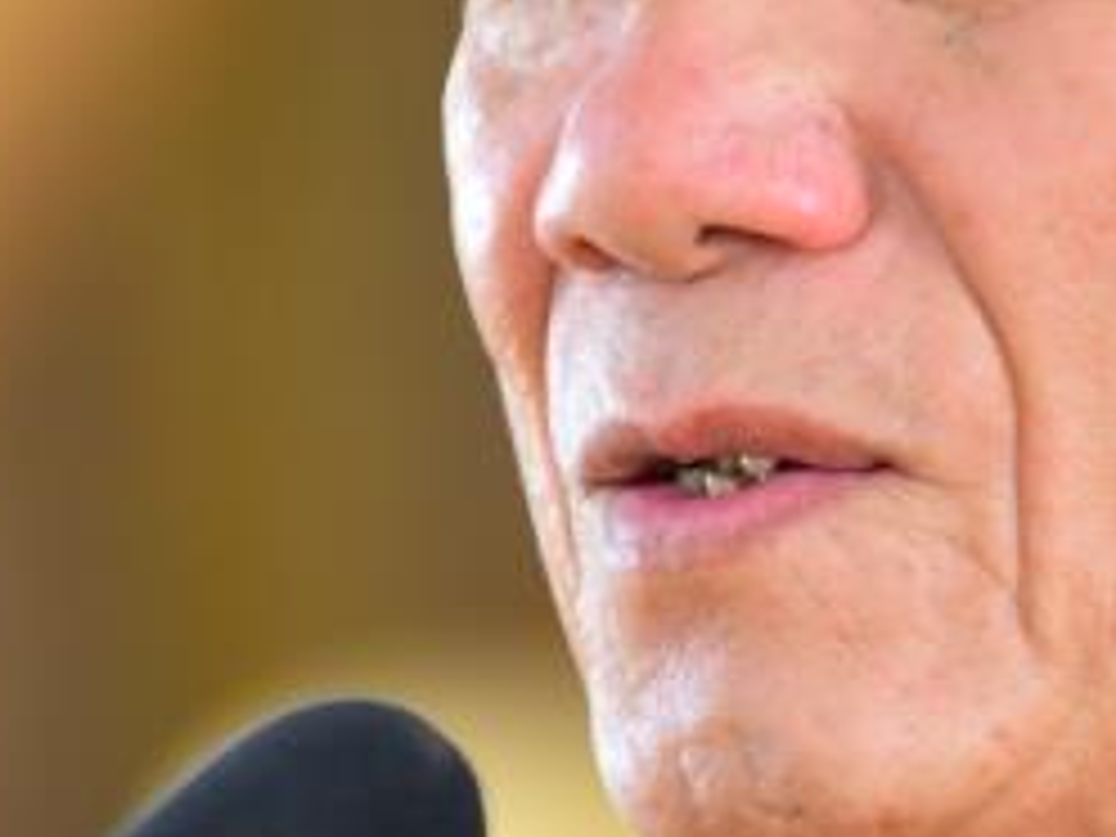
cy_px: 380
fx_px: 25630
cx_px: 657
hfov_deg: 2.5
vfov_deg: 1.9
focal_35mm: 795
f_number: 3.2
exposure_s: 1/125
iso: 1000
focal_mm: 200
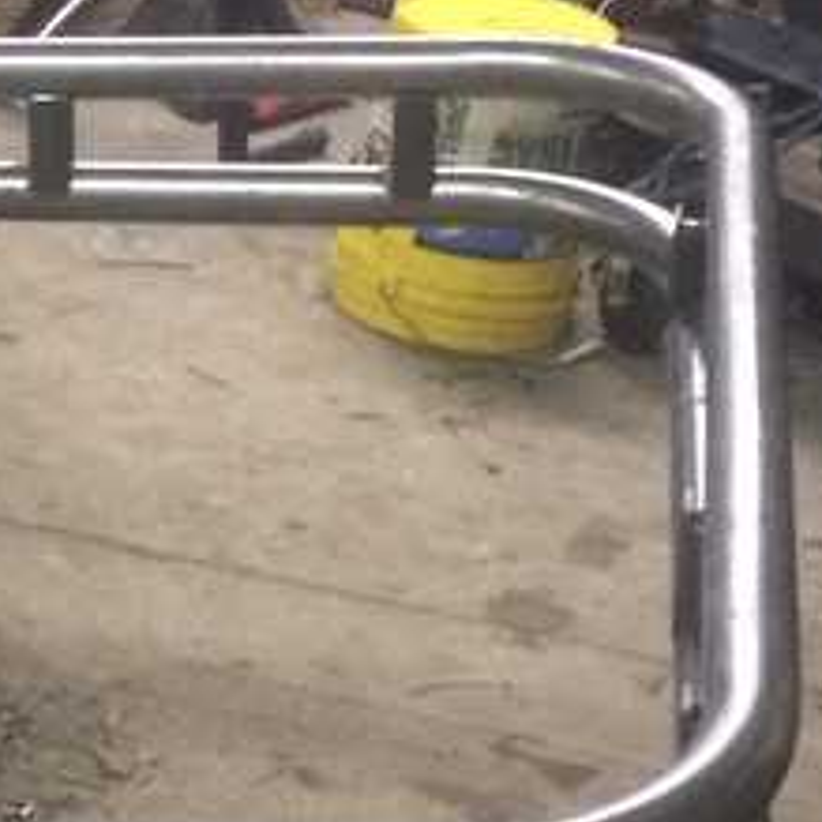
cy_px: 644
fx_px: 3251
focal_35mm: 121
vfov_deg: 14.3
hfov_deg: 14.1
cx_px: -69
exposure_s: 1/15
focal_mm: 4.12
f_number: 2.2
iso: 320
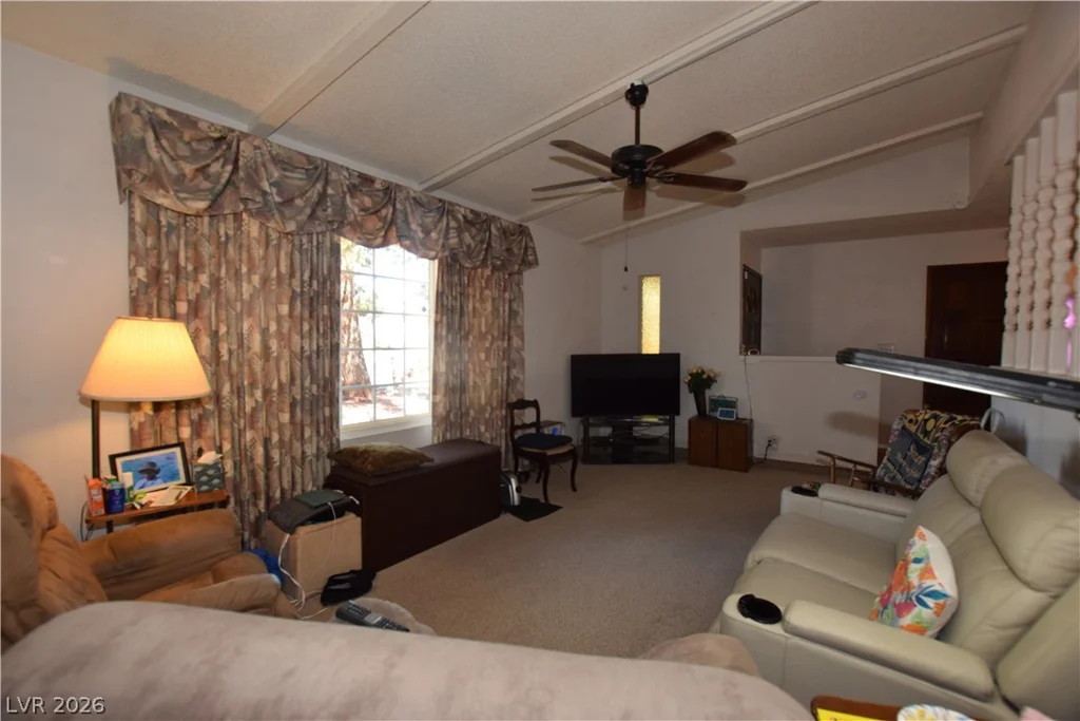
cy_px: 360
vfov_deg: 77.3
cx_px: 540
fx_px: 450
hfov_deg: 100.4
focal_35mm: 15
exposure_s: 1/125
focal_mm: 10
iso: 800
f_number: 5.6
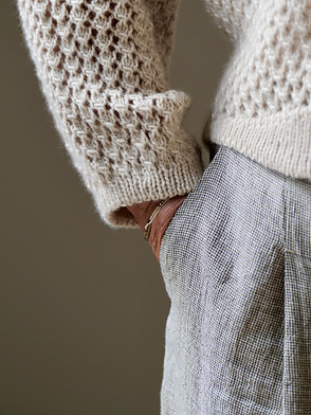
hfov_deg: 12.3
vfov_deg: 16.4
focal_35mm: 120
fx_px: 1437
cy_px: 154
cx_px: 156
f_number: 2.2
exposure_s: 1/800
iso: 200
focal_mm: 47
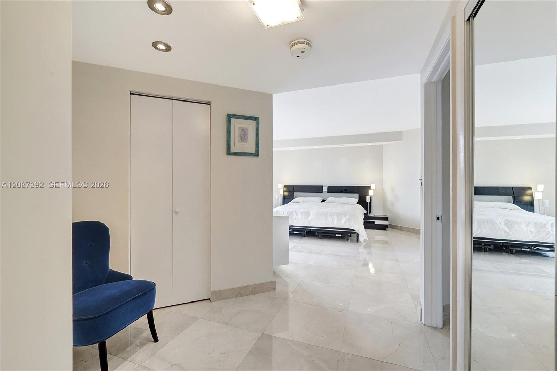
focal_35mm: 16
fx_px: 255
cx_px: 278
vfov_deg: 72.1
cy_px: 186
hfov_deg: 95.0
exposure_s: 1/10
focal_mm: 16.5
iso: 640
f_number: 13
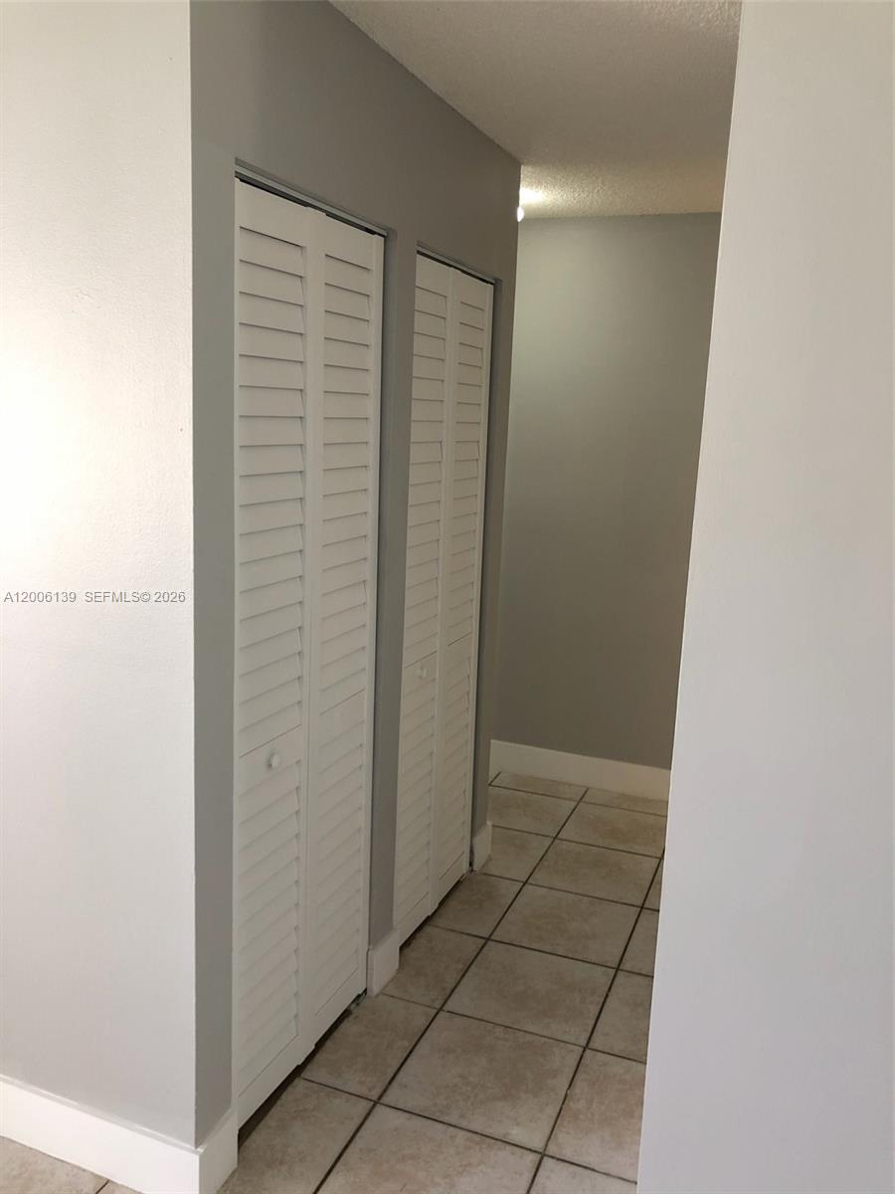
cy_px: 597
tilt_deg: -9.6
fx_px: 965
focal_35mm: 28
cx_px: 448
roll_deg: -2.0
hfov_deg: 49.7
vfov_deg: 63.4
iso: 40
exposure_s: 1/20
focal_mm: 4
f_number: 1.8
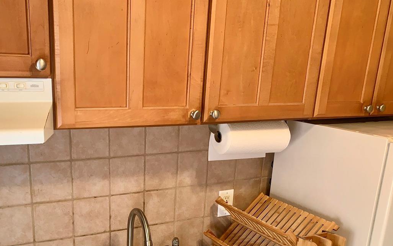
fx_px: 461
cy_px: 229
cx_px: 153
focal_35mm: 43
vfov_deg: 28.5
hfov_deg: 45.9
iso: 32
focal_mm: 4.25
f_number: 1.8
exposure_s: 1/20
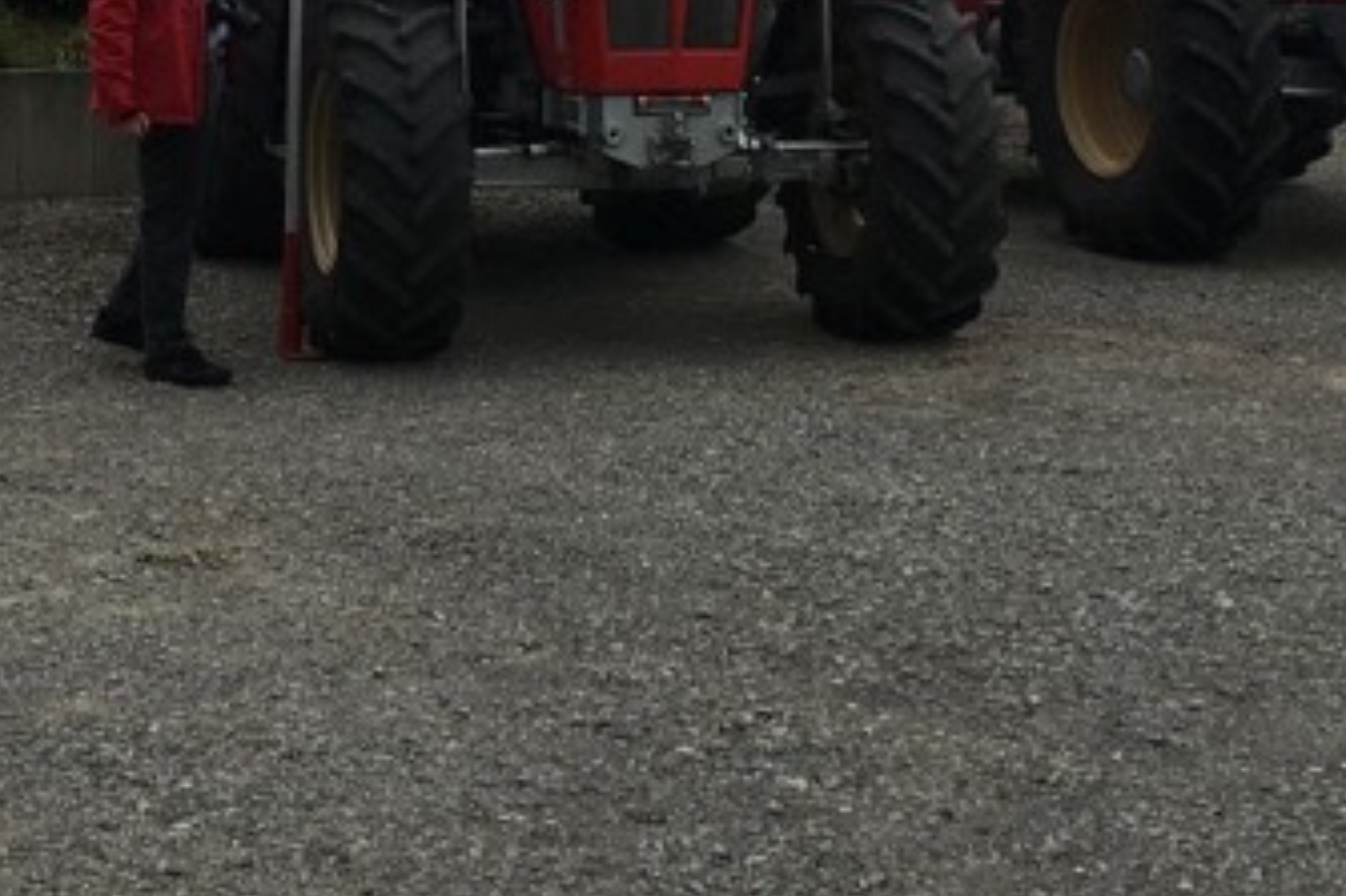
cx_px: 434
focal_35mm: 72
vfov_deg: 17.8
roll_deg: -1.2
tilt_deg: +4.0
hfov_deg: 27.9
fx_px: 2691
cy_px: -229
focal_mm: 4.15
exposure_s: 1/1923
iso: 25
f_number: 2.2
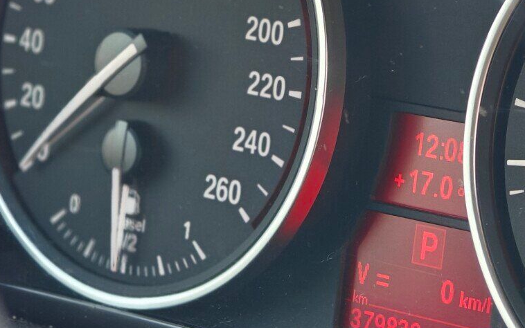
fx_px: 2733
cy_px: 77
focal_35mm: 191
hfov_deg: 10.9
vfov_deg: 6.9
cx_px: 481
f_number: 4.5
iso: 100
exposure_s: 1/100
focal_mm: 13.3
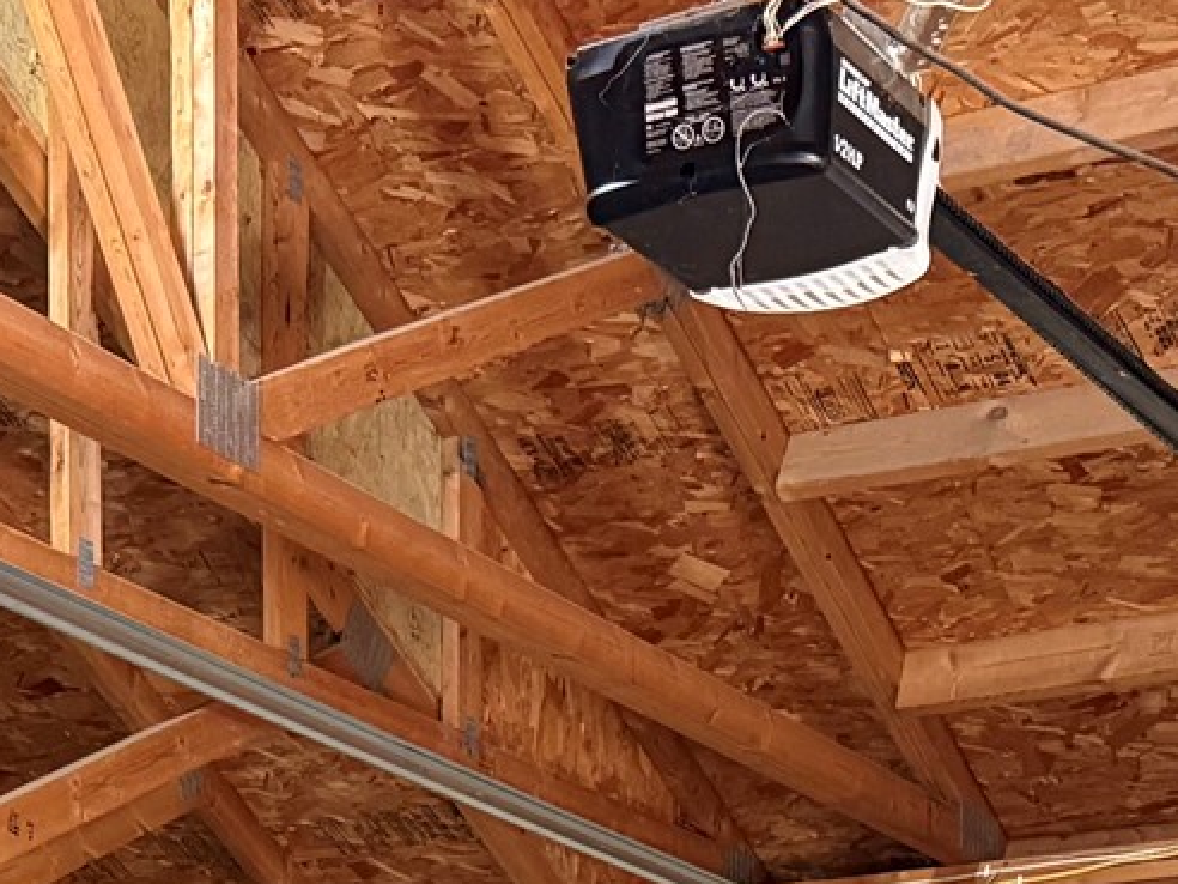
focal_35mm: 100
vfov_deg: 13.4
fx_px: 3403
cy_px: 1548
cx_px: 623
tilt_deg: +1.8
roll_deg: +0.1
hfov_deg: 19.6
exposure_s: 1/60
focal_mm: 6.76
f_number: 1.78
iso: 500
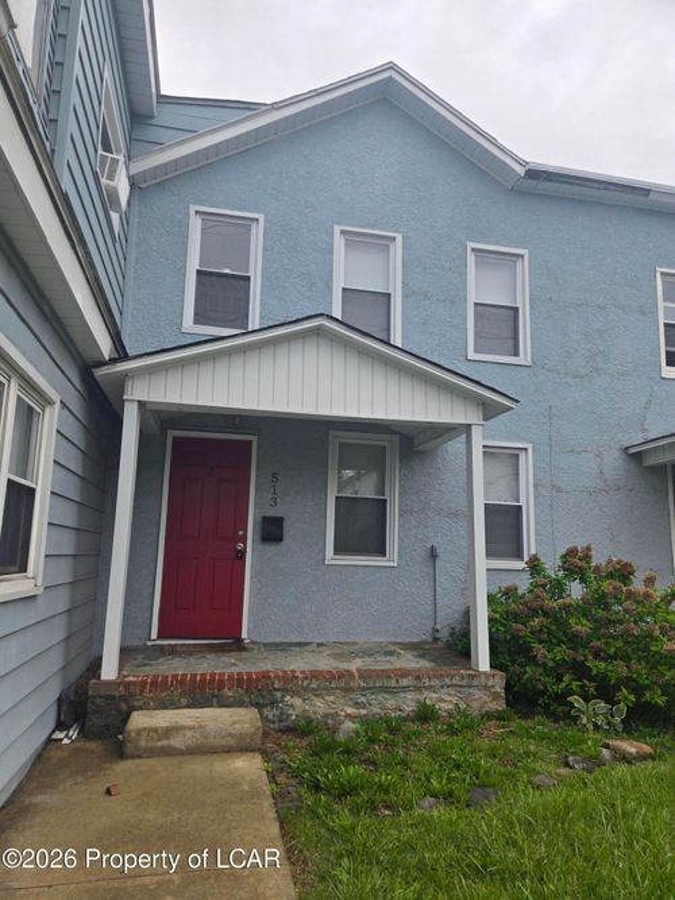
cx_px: 338
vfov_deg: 73.9
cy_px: 450
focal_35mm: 23
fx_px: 598
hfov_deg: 58.9
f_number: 1.8
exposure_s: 1/275
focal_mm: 5.4
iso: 25
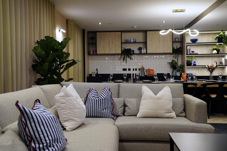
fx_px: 246
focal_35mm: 39
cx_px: 114
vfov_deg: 34.3
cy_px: 76
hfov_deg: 49.5
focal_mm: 39
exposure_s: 1/60
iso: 1000
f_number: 4
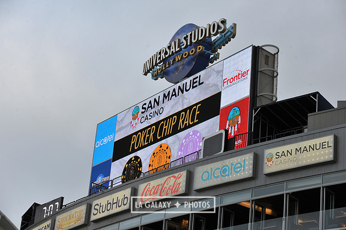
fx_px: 913
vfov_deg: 14.4
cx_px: 173
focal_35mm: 95
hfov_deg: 21.5
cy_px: 115
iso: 400
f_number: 7.1
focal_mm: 95
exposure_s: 1/200
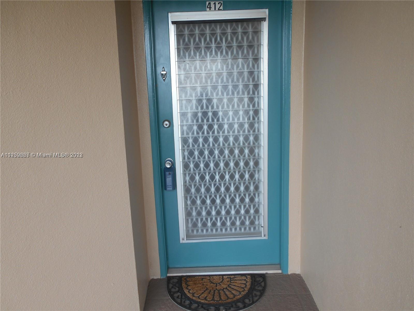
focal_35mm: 26
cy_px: 156
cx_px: 207
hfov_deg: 67.3
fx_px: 311
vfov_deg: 53.1
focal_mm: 4.6
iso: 80
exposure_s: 1/80
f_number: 3.2
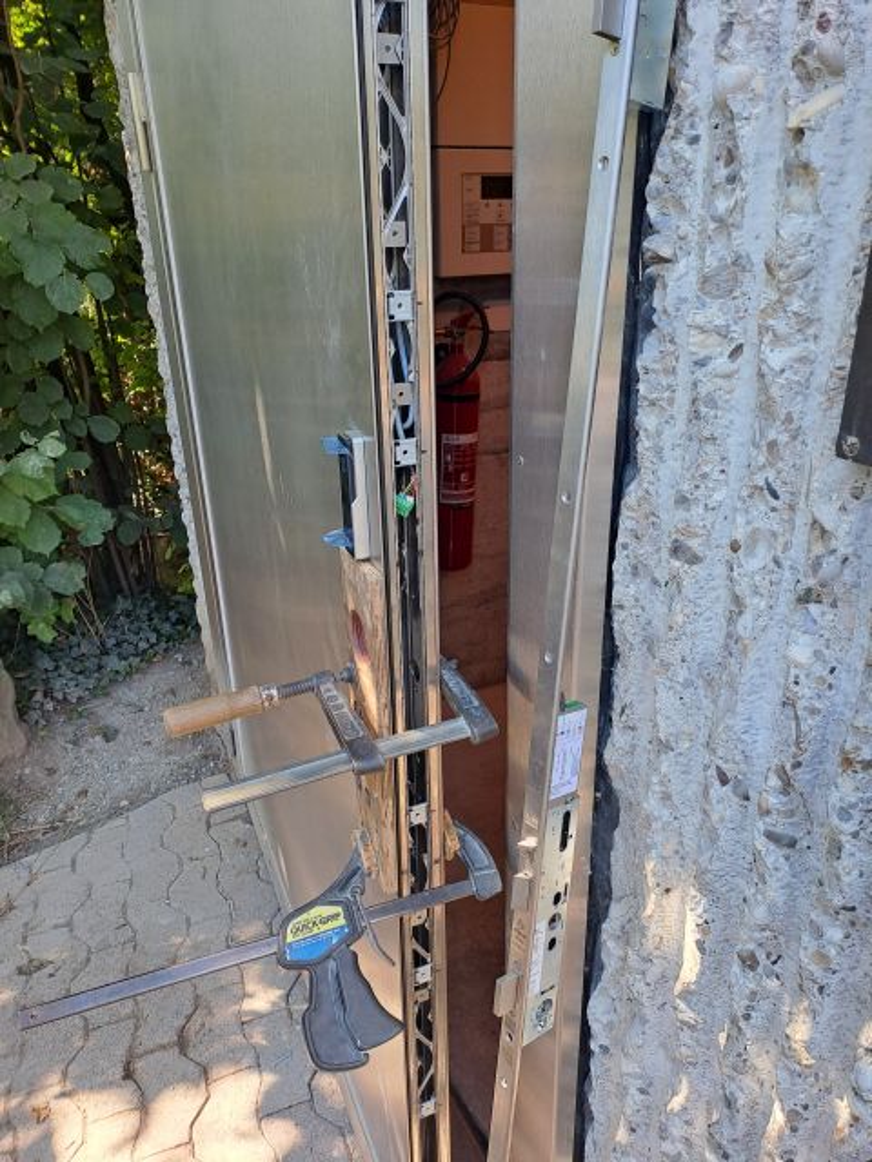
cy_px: 581
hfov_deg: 54.9
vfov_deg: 69.4
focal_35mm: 25
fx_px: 840
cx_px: 436
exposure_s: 1/100
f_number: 1.8
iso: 32
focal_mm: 4.65
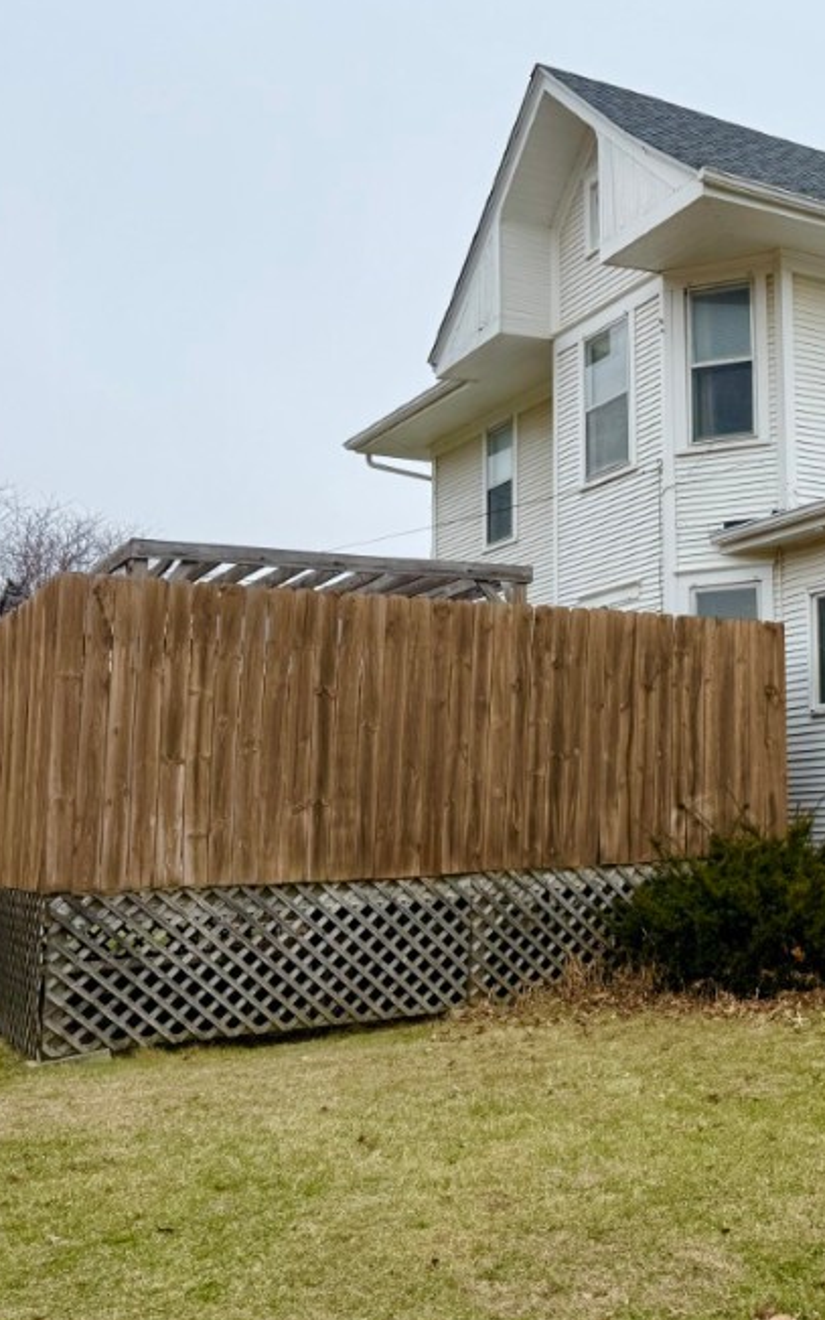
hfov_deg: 28.9
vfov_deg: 49.2
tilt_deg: +7.4
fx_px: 1439
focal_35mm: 40
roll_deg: +1.2
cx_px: 912
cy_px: 604
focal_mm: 6.76
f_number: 1.78
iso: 80
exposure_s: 1/1174
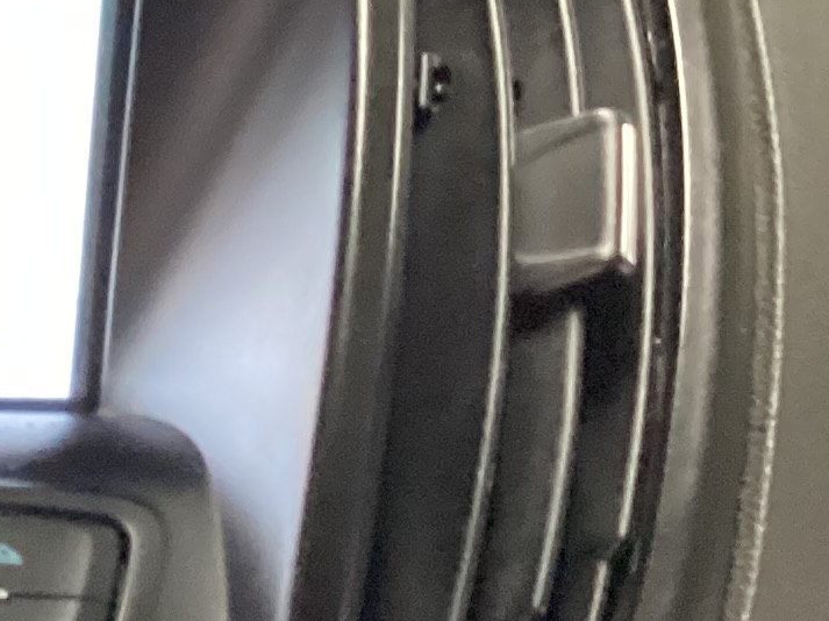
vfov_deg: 10.2
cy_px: 802
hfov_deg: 13.2
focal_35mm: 142
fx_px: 3399
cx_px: -381
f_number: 2.4
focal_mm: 3.3
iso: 640
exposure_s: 1/30
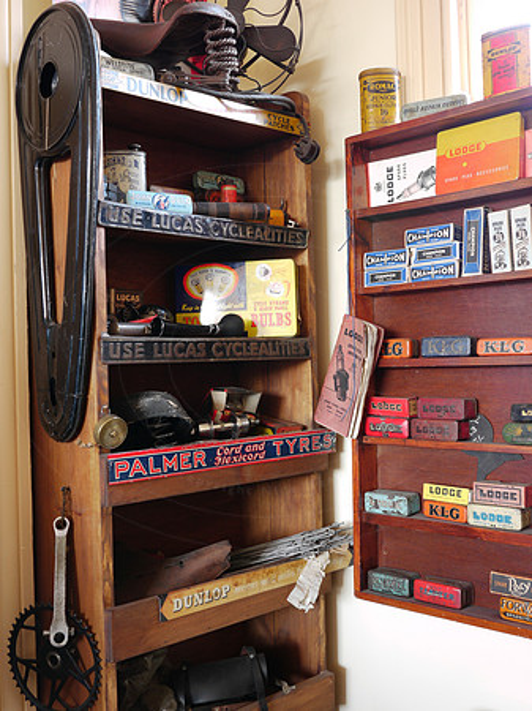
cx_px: 266
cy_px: 356
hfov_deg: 35.9
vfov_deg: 46.8
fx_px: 820
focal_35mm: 40
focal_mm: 20
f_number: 8
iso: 100
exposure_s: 1
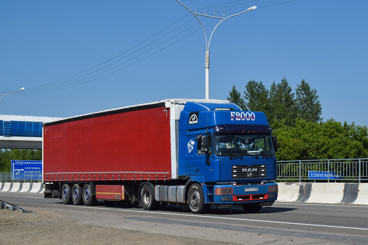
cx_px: 184
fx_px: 583
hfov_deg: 35.1
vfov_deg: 23.8
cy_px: 122
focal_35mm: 57
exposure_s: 1/1000
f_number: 7.1
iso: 100
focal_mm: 38
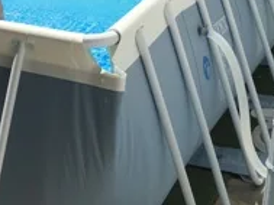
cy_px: -48
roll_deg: +0.2
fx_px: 776
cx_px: -29
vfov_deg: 14.6
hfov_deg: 19.2
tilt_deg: -9.8
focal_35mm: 98
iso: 25
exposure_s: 1/2262
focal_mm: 4.15
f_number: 2.2
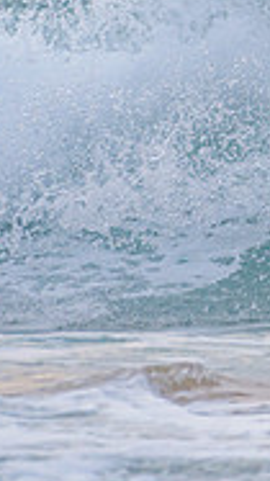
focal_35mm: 1993
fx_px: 25401
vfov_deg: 1.1
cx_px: 540
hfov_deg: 0.6
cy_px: 15
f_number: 5.6
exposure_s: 1/1250
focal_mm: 500
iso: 500
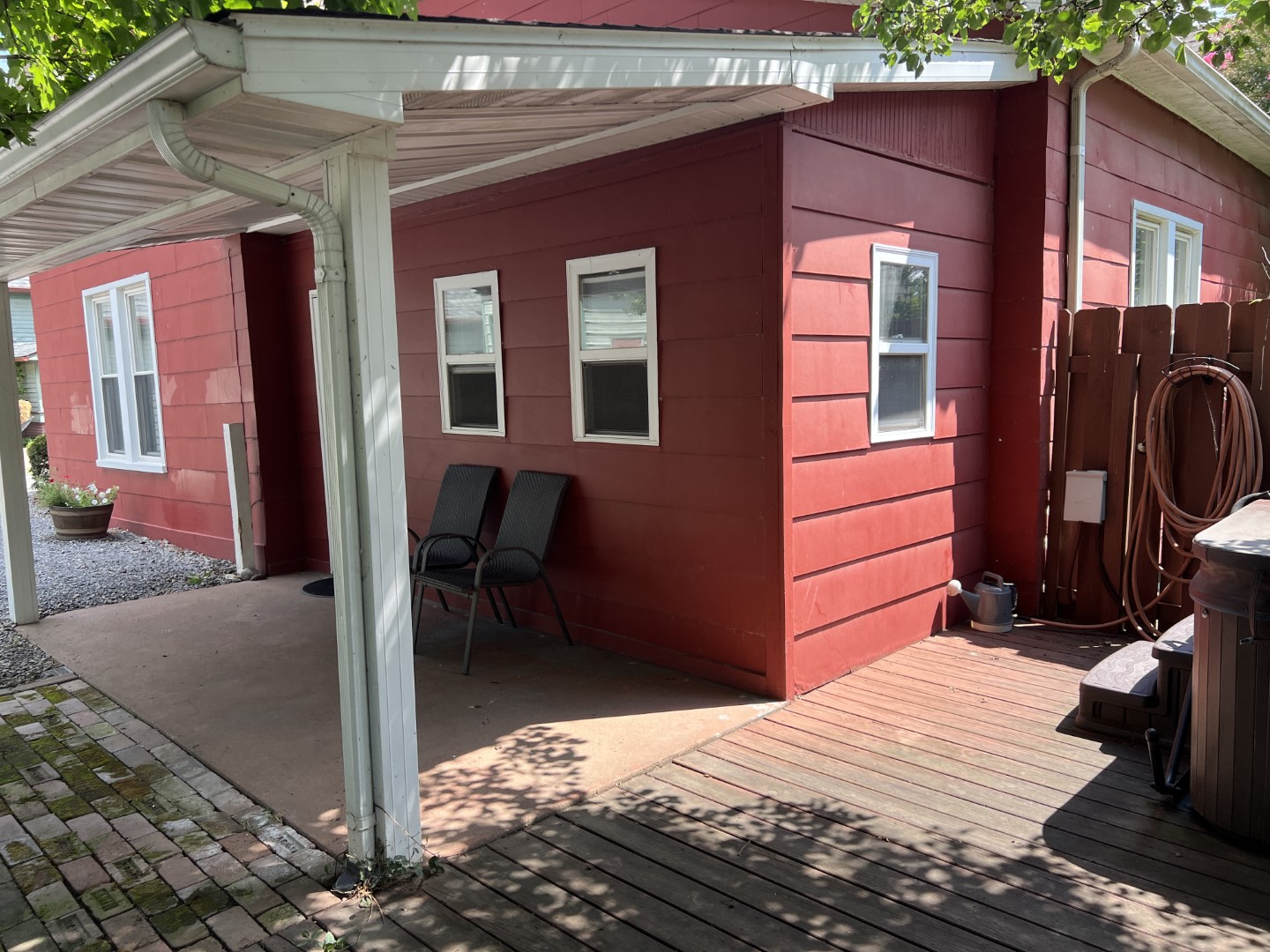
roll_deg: +1.5
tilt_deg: -6.2
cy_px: 476
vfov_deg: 53.1
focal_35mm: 26
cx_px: 635
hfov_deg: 67.3
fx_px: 954
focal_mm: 5.7
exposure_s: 1/604
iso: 50
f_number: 1.5
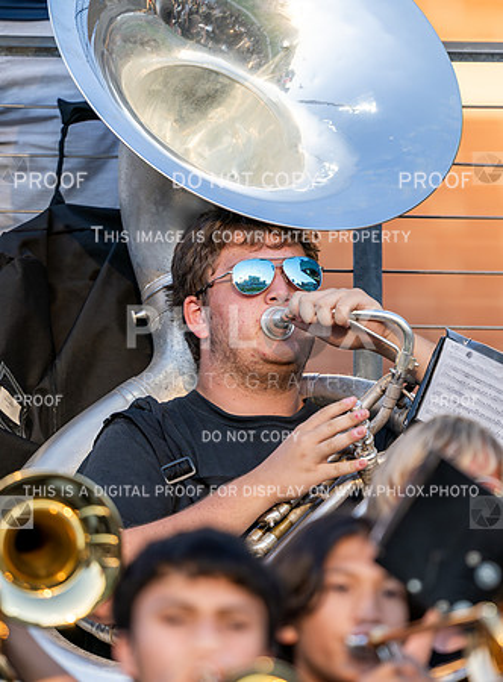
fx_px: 16115
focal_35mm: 823
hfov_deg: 1.8
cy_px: 477
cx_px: 255
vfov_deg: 2.4
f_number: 2.8
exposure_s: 1/1250
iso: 200
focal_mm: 400
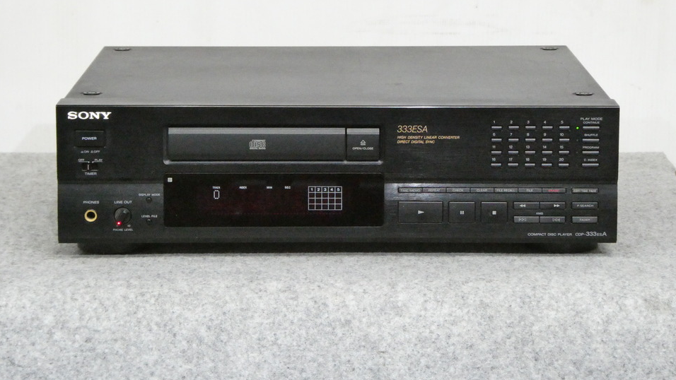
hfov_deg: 18.5
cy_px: 146
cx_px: 337
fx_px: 2080
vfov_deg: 10.4
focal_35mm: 116
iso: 1600
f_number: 5.1
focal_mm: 19
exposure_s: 1/40
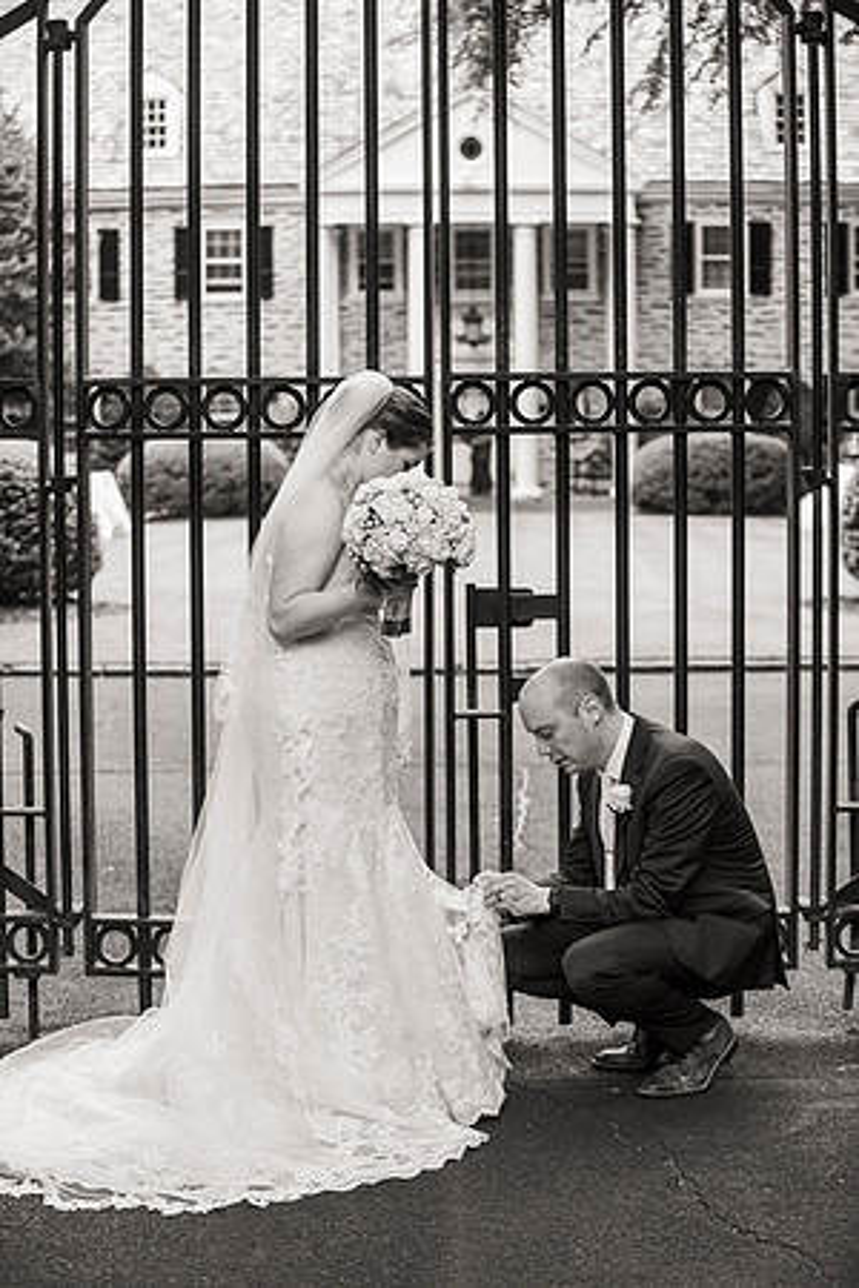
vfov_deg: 28.8
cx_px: 430
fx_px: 2505
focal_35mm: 70
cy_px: 644
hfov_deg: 19.5
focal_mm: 70
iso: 500
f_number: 3.5
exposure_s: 1/320
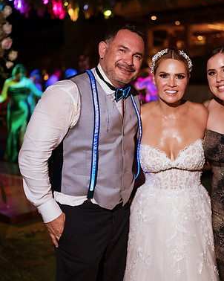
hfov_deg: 26.9
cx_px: 158
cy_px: 123
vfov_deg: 33.6
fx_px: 464
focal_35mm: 56
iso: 1600
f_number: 1.8
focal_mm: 35
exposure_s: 1/160
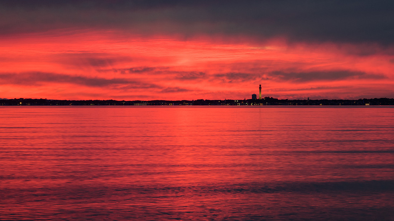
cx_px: 164
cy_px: 111
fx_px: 1578
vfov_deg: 8.0
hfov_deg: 14.2
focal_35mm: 151
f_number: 16
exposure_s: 1/2.5
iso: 500
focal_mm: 120
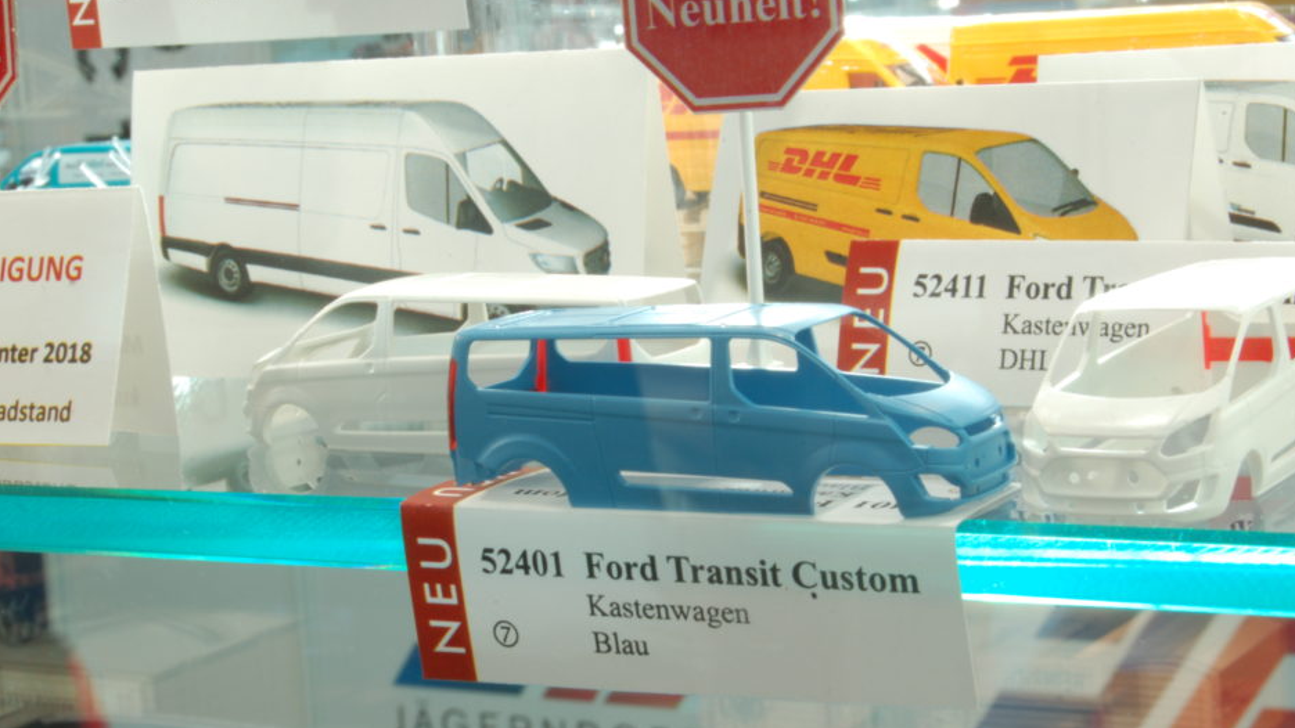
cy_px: 376
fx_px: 3248
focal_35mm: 95
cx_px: 596
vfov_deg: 12.8
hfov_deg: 22.5
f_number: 36
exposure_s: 1/2
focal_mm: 55
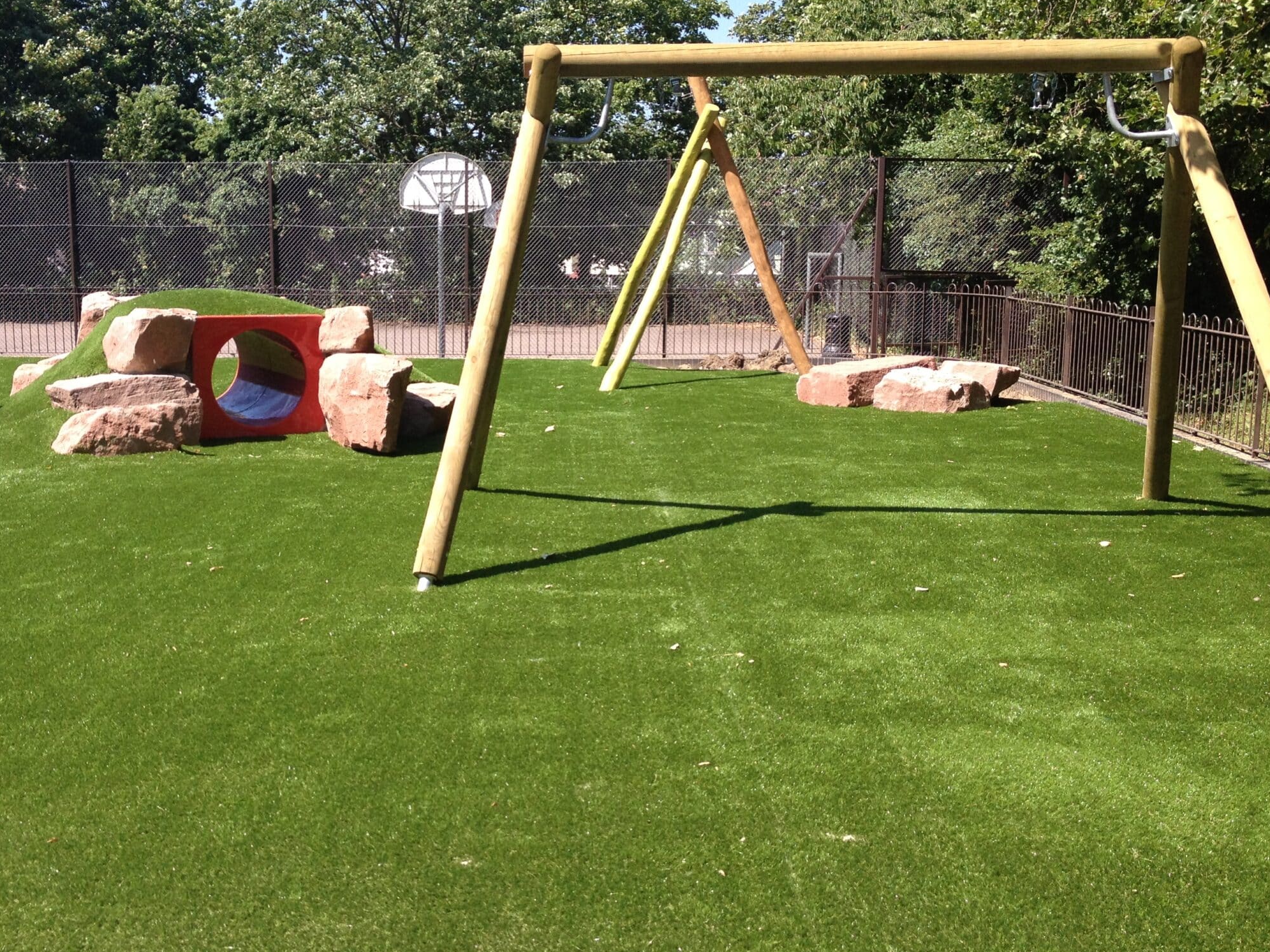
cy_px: 475
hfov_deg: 41.8
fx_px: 1651
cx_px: 478
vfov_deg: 32.2
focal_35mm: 45
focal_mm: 4.28
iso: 50
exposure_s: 1/876
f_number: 2.4
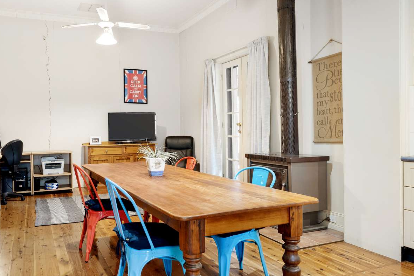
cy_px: 126
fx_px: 299
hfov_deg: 68.4
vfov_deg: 49.5
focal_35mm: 26
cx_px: 158
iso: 320
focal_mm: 16
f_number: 6.3
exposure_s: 1/2.5
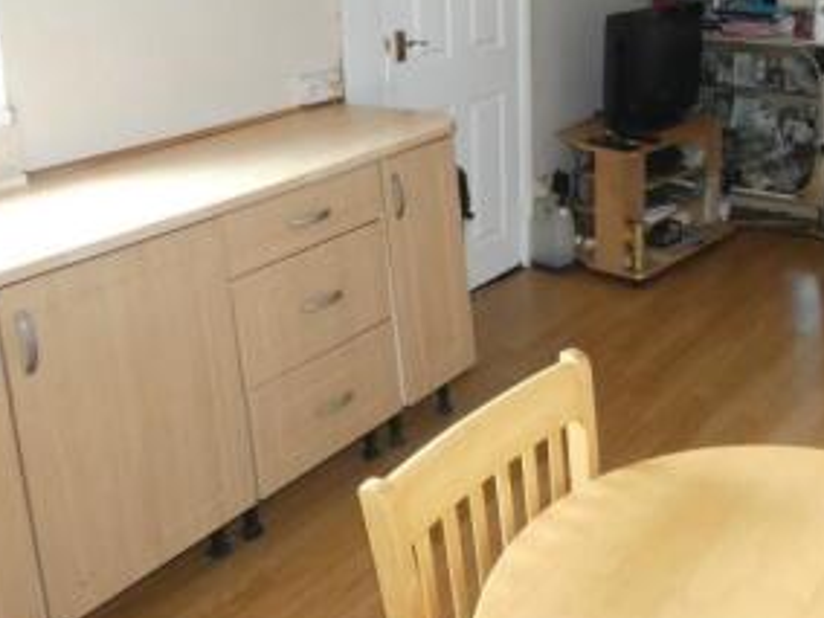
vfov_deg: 34.2
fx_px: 976
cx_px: 617
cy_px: 135
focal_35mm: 41
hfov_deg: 44.3
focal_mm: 3.6
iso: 640
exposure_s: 1/60
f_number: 2.8
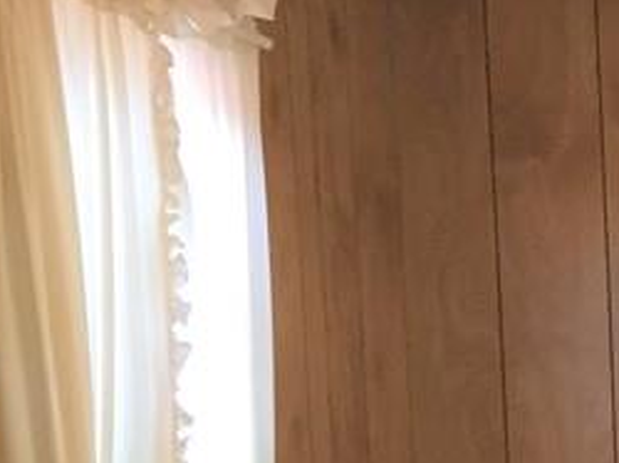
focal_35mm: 119
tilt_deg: -10.1
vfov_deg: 11.7
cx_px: 1238
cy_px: 748
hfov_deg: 14.0
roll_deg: -1.4
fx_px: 2126
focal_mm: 4.15
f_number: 2.2
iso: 100
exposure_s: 1/30
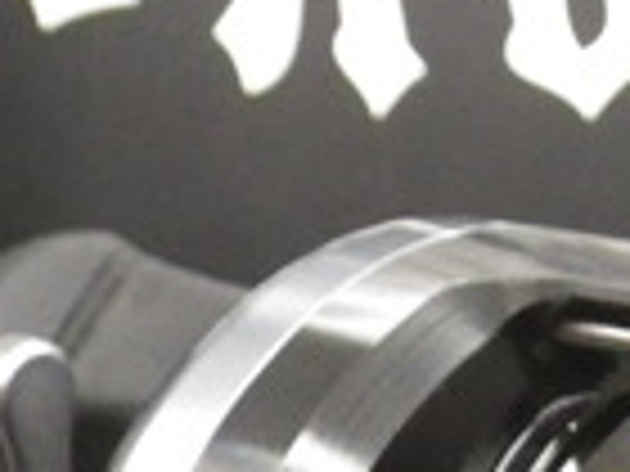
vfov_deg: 9.3
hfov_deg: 12.7
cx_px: 396
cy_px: 760
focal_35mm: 155
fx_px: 2821
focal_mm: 6.1
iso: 800
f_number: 3.8
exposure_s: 1/40
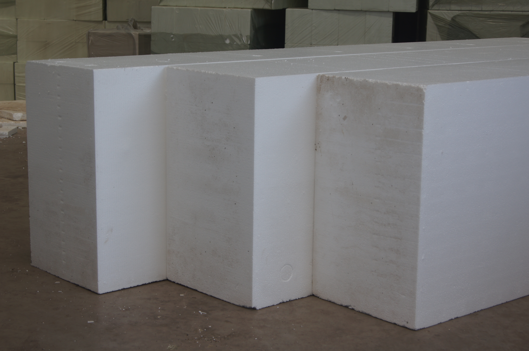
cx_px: 264
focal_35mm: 68
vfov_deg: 20.1
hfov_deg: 29.9
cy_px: 176
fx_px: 991
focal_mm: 45
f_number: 5.6
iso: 100
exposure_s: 1/80
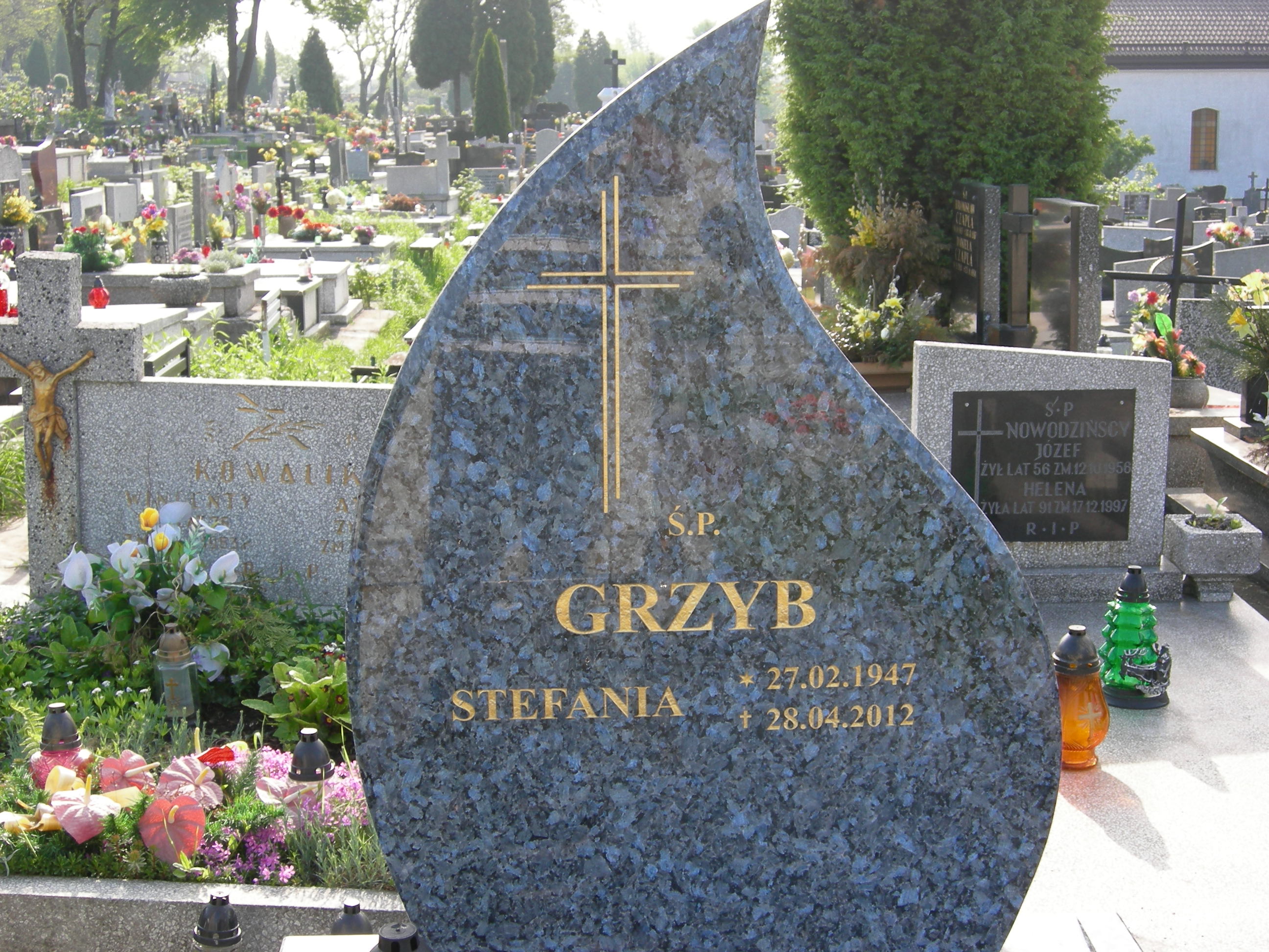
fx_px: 1833
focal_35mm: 50
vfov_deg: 29.1
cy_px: 476
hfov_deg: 38.2
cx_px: 634
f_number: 4.4
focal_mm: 10.4
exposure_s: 1/110
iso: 64
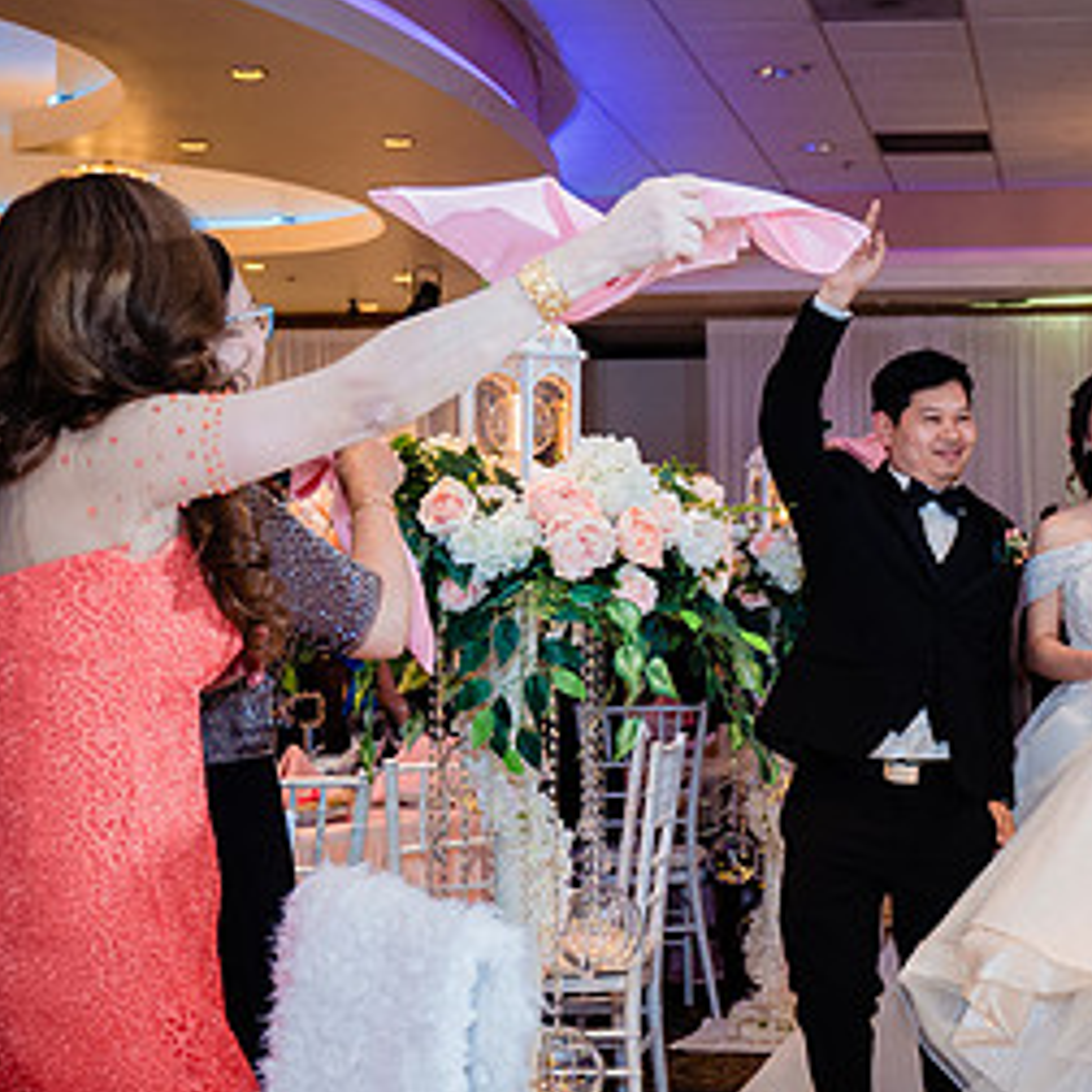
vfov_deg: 23.6
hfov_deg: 23.2
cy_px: 632
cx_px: 941
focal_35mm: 73
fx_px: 2605
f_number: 3.5
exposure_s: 1/160
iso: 1250
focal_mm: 32
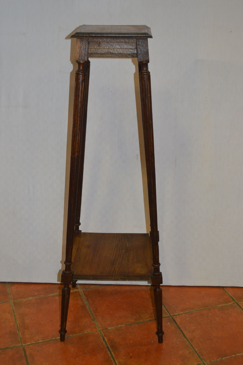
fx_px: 517
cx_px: 122
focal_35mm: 51
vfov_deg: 38.9
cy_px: 182
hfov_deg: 26.4
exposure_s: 1/60
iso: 640
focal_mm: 34
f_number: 5
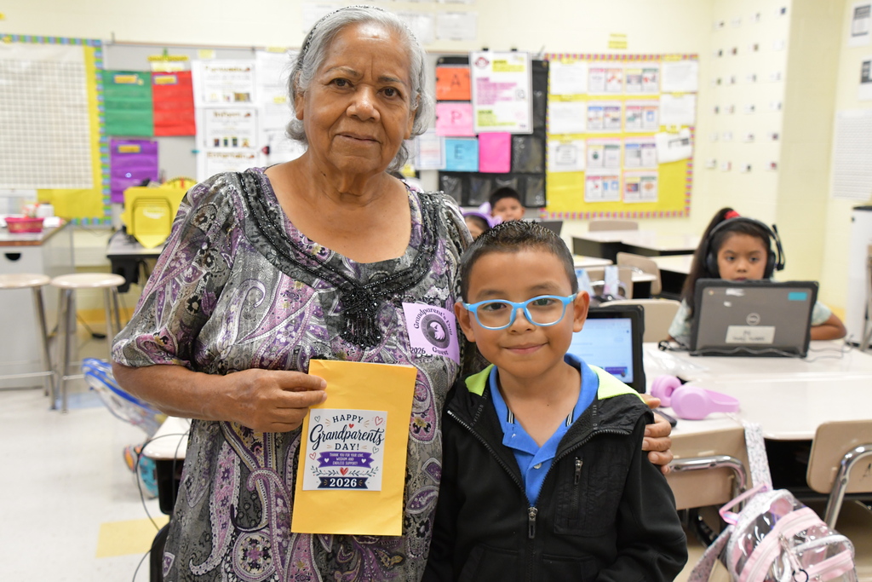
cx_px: 436
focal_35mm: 42
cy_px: 291
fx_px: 1017
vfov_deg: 31.9
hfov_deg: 46.4
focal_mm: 28
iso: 2500
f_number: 5.6
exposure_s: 1/125
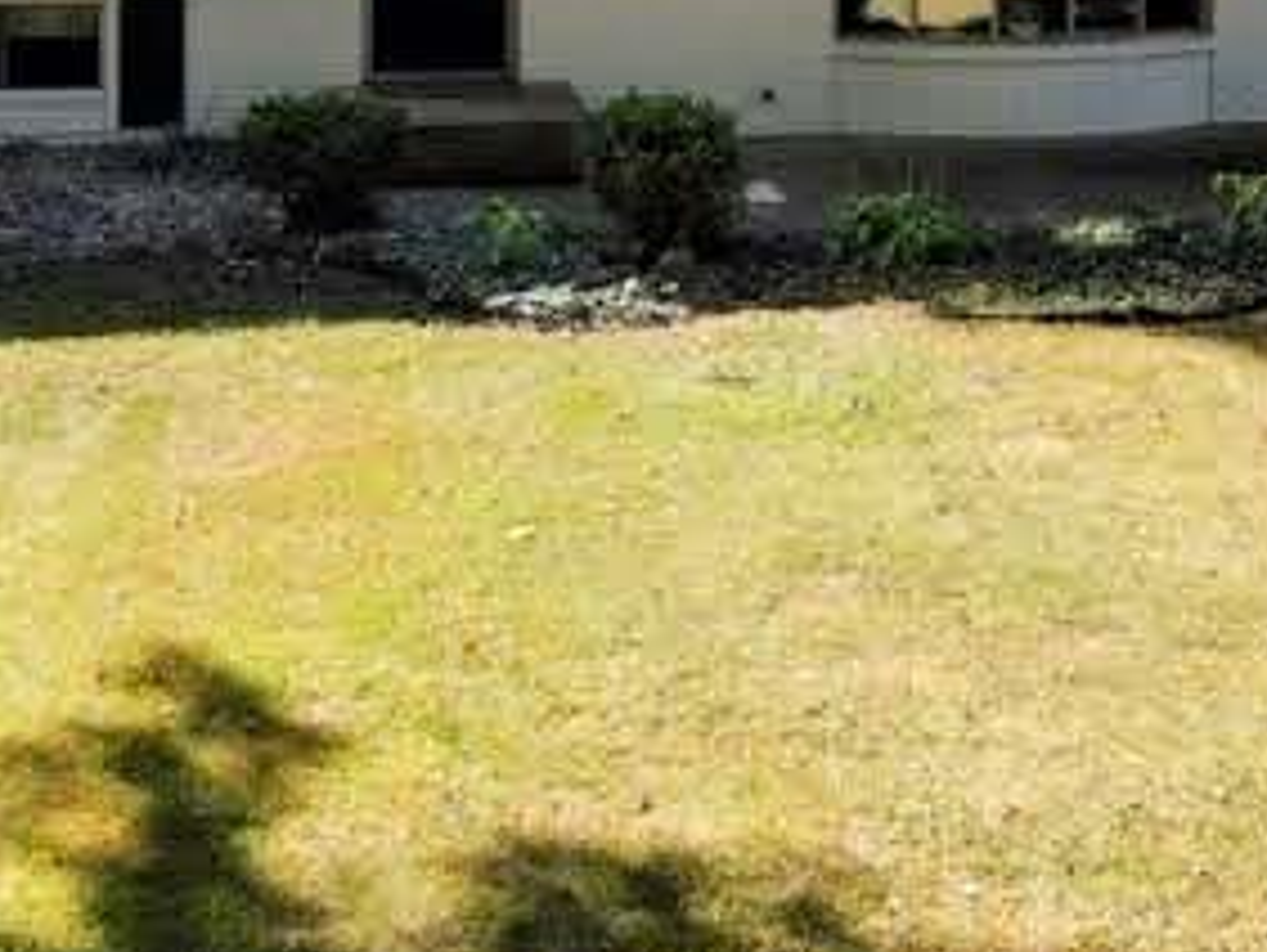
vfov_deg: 20.4
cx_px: 678
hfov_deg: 28.5
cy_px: -148
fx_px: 2491
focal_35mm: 68
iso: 100
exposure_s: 1/180
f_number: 2.8
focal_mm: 4.5
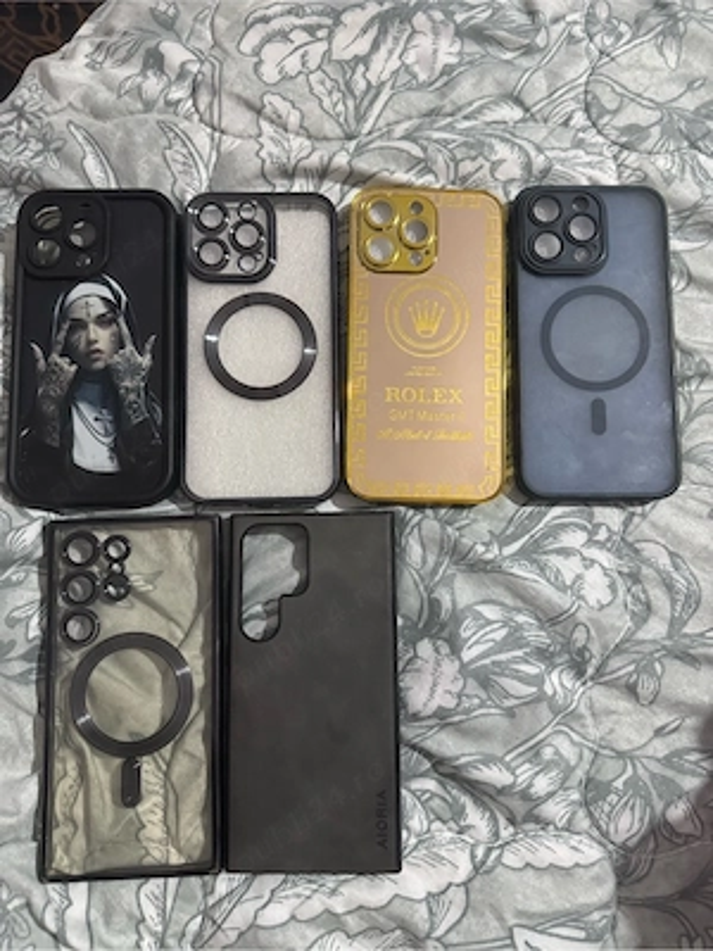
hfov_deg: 56.8
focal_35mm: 24
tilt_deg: -83.1
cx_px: 356
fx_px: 659
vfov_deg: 71.6
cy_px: 476
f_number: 1.78
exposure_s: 1/60
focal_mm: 6.76
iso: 800
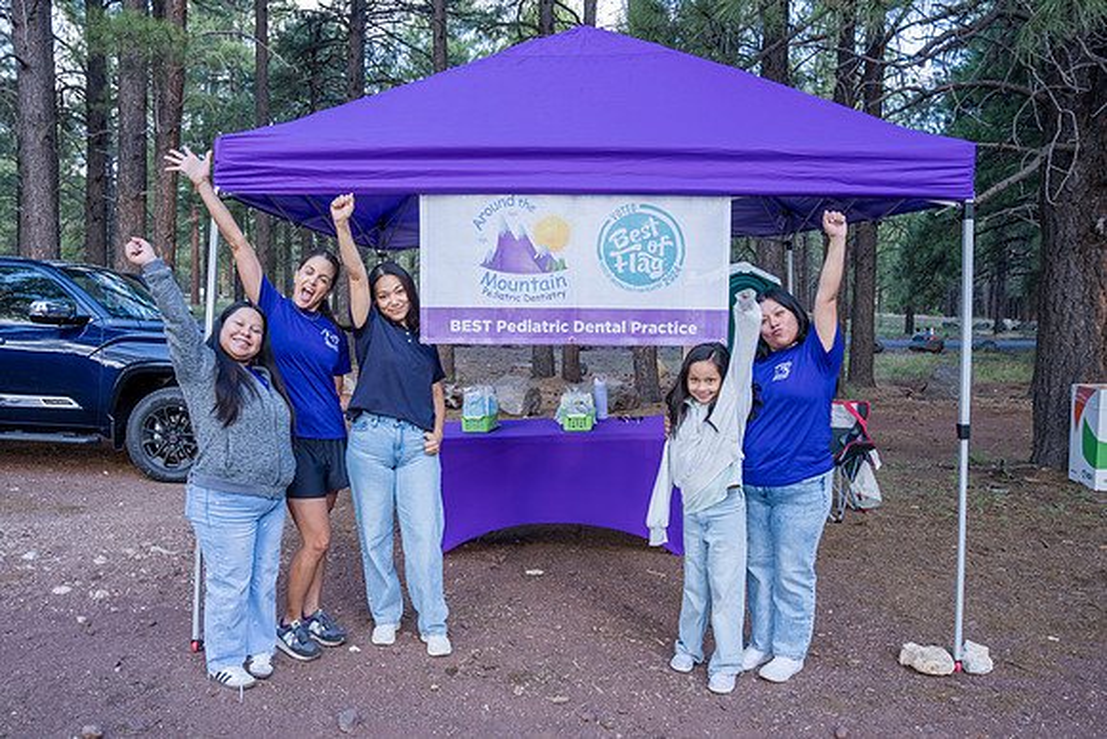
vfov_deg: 46.9
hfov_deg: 65.8
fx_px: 851
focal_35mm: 28
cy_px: 397
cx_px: 485
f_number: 5
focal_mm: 24
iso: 200
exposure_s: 1/60
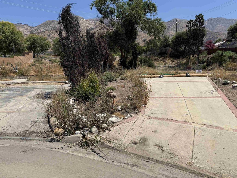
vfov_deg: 56.8
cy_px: 89
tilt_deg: -5.1
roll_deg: +0.7
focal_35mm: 24
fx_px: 164
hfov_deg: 71.6
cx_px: 118
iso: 80
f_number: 1.78
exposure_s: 1/5714
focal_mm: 6.76
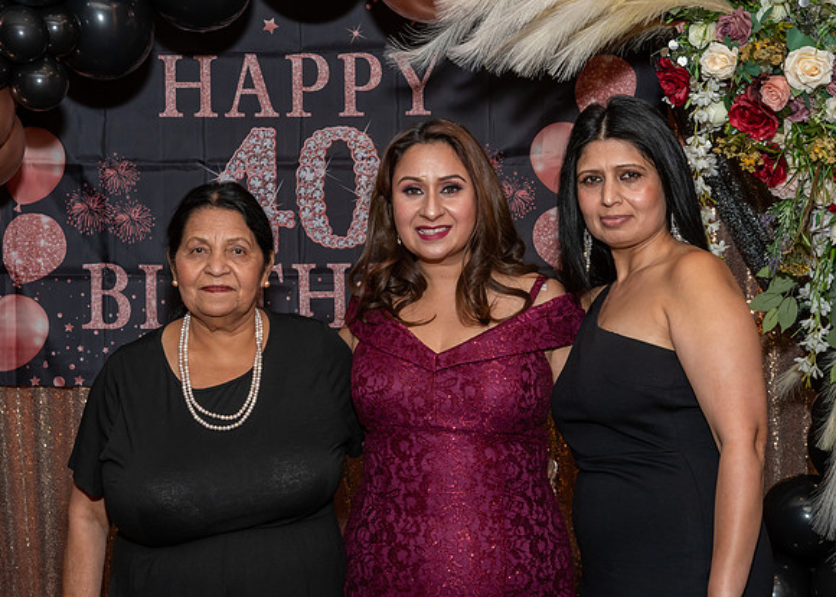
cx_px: 426
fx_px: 1464
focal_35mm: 62
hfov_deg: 31.9
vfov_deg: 23.0
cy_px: 293
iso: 500
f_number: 9
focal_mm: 38
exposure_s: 1/250
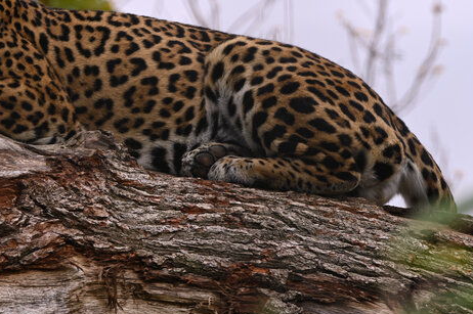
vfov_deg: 2.3
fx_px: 7730
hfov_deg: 3.5
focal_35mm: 589
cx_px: 78
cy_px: 92
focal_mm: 340
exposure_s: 1/60
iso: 110
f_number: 8
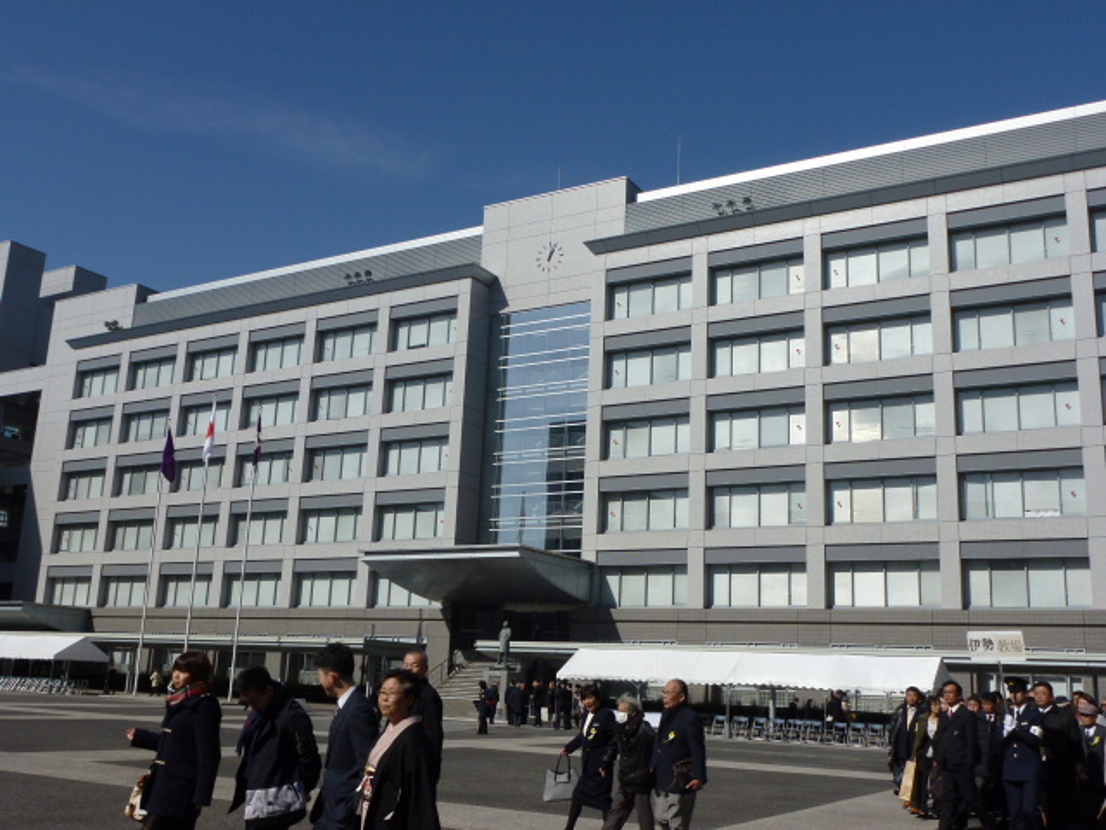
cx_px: 553
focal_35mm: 33
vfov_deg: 42.9
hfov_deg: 55.4
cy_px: 415
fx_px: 1054
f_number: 4
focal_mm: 5.9
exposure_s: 1/2000
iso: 100
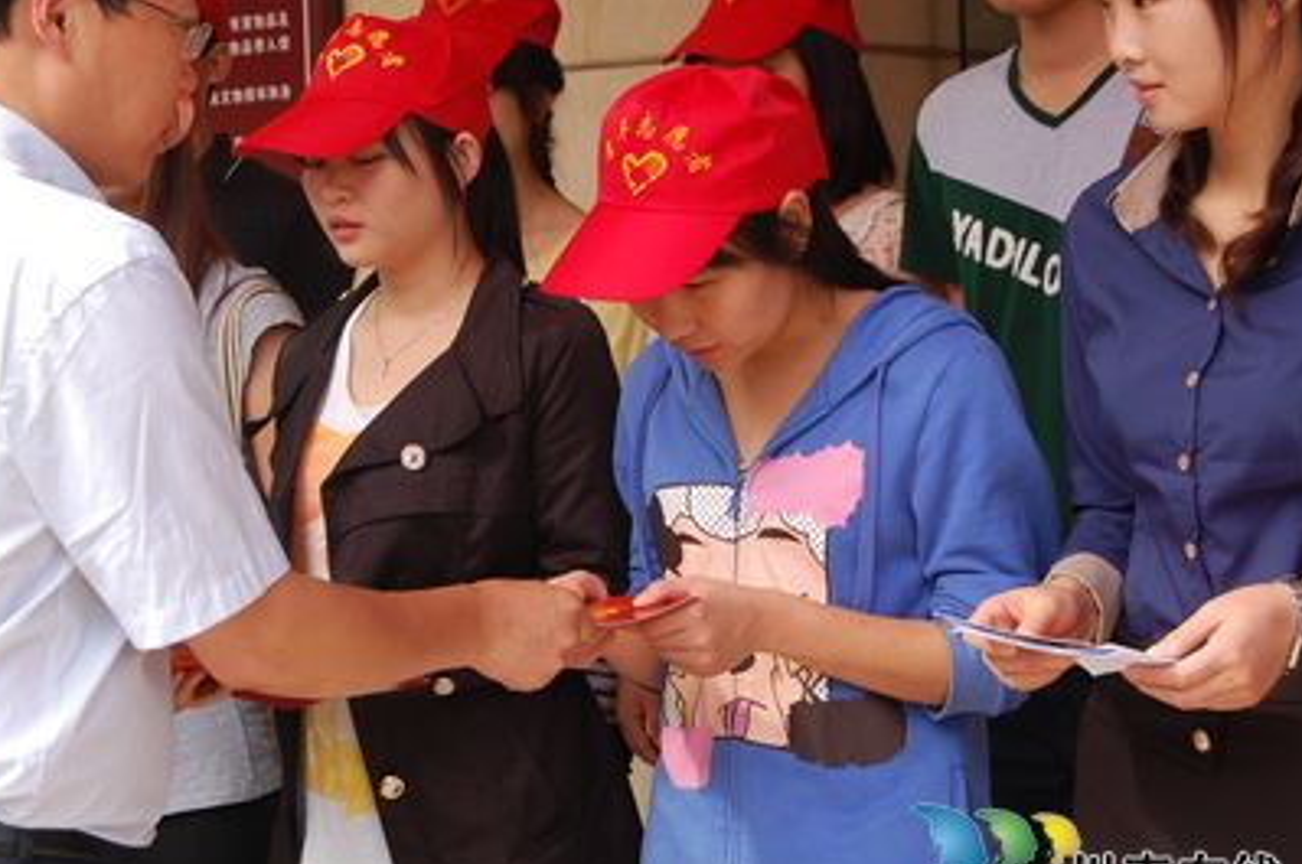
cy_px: 408
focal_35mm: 85
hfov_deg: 24.0
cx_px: 509
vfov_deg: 16.1
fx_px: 3057
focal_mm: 45
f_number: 7.1
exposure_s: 1/200
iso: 400
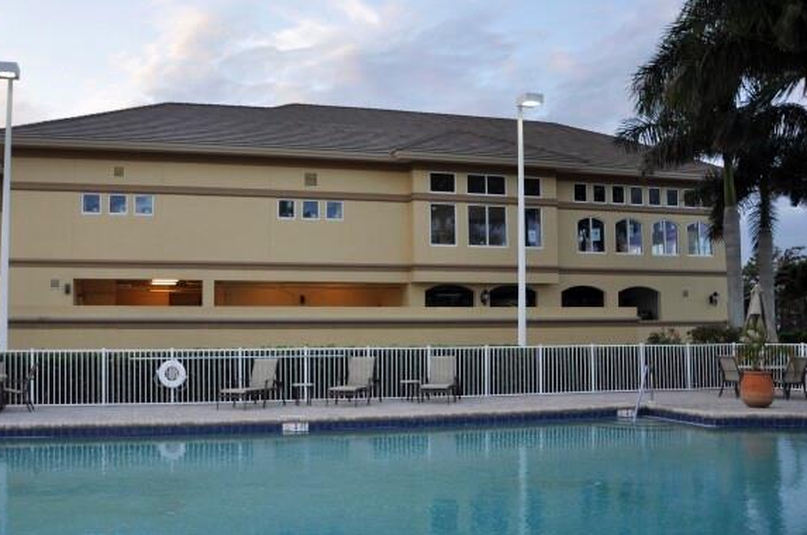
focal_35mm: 33
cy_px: 281
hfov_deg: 56.8
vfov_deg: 39.8
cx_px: 318
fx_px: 739
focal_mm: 18
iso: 200
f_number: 3.5
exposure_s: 1/200
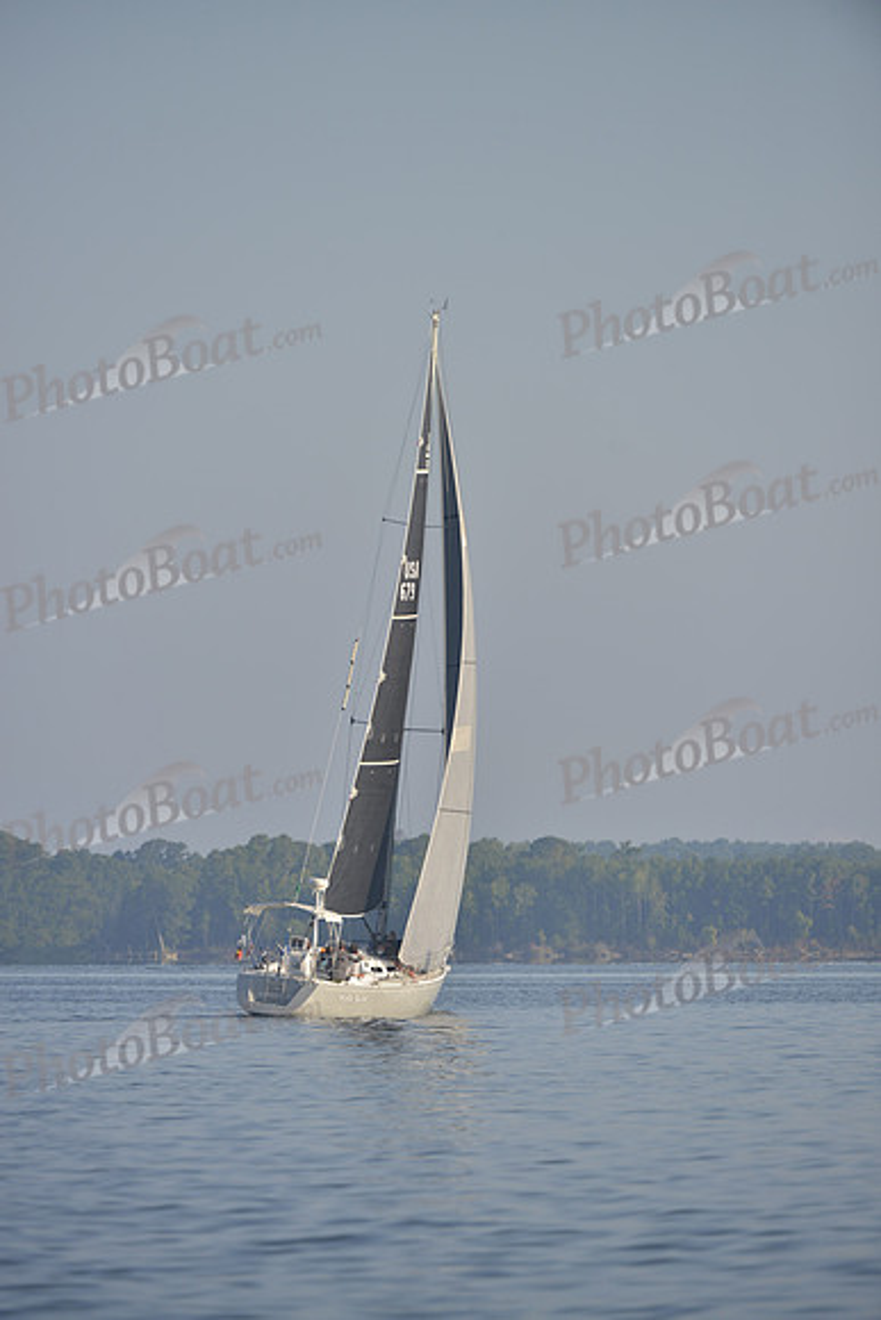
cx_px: 440
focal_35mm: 310
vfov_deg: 6.6
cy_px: 660
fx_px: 11372
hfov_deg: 4.4
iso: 280
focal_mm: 310
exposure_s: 1/2000
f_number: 4.5
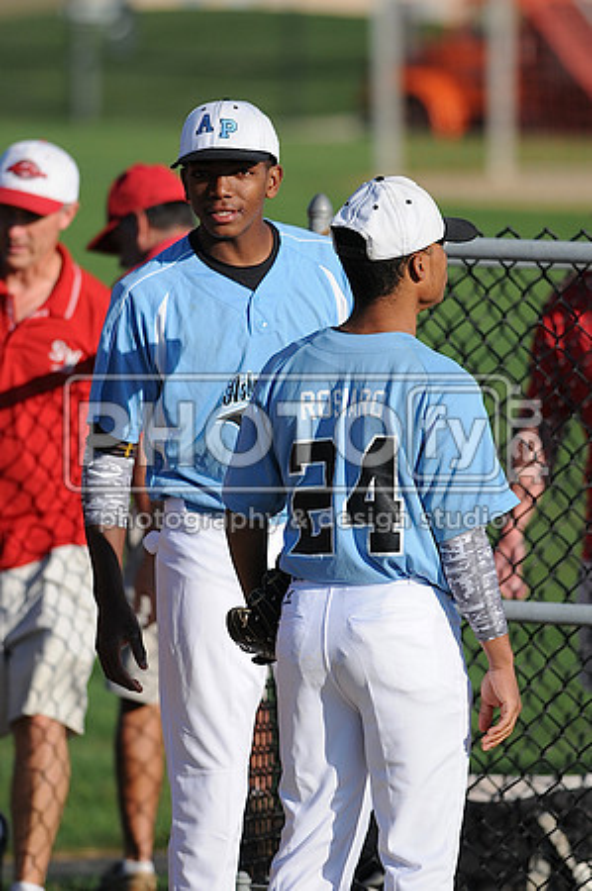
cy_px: 446
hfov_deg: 3.0
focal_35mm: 450
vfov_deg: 4.6
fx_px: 11125
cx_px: 296
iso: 200
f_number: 4
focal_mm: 300
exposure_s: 1/2000
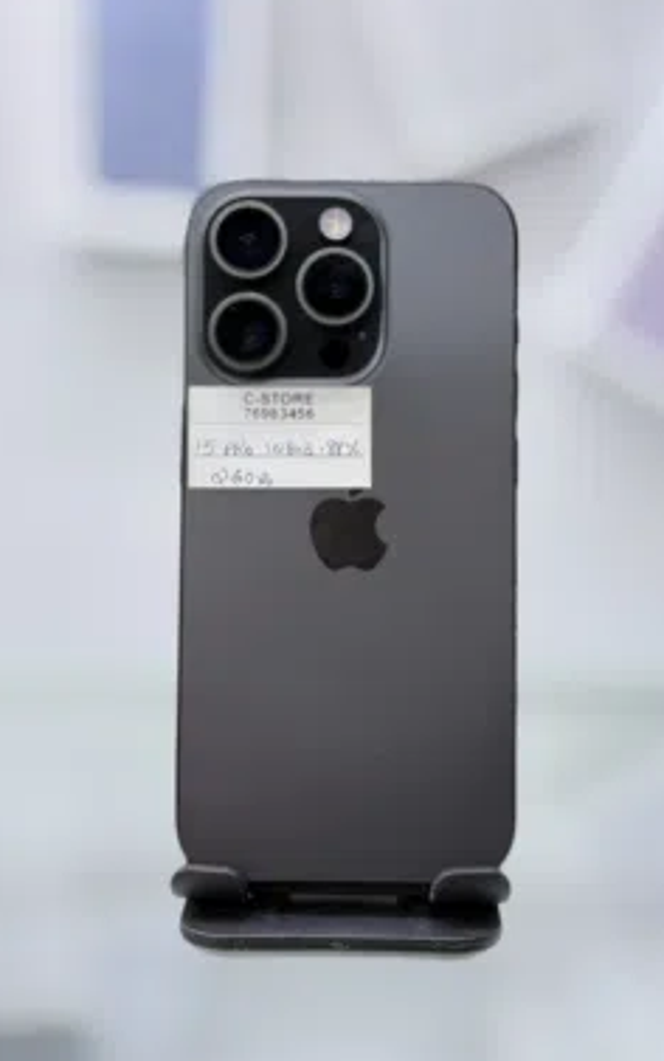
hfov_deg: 24.0
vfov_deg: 37.5
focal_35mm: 54
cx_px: 357
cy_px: 523
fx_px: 1562
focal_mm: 6.76
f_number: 1.78
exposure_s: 1/100
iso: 80
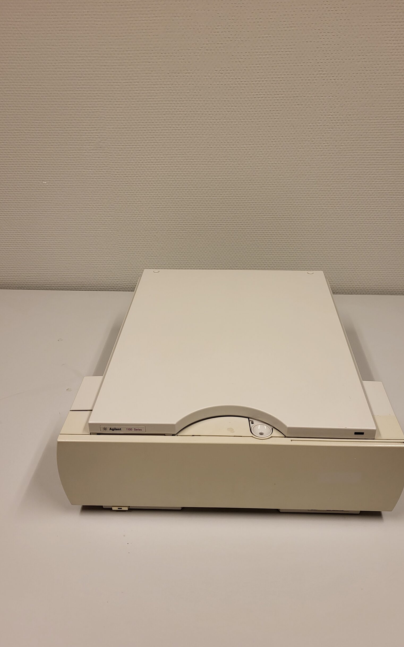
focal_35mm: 29
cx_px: 212
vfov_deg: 64.6
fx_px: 511
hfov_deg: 43.1
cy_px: 332
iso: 80
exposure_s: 1/50
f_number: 1.8
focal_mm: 5.4
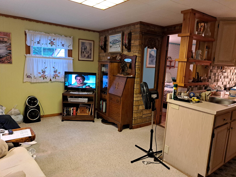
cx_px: 118
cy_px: 88
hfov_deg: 71.6
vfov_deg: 56.8
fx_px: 164
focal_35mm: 24
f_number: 1.8
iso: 500
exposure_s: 1/60
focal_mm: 5.23
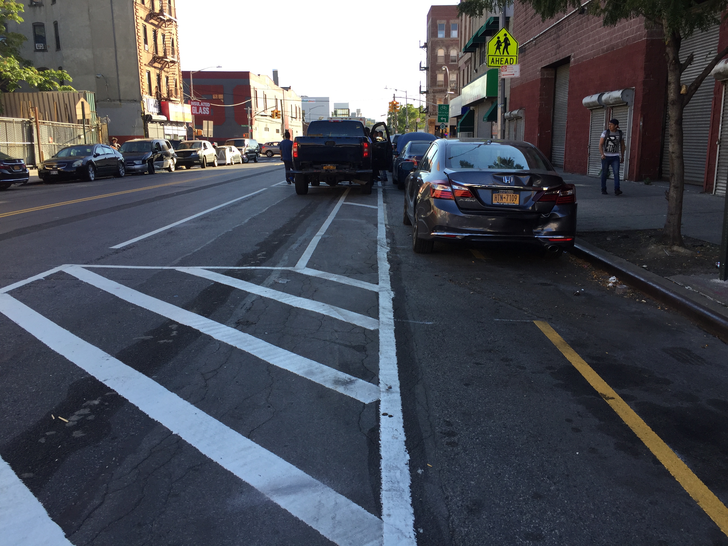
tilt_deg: -11.1
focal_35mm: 29
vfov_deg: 48.2
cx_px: 364
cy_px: 273
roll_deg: -0.1
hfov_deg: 61.7
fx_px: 610
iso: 32
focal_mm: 4.15
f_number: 2.2
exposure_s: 1/412
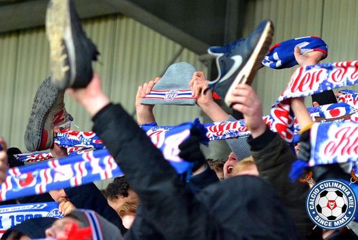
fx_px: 1622
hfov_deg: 12.6
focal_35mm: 163
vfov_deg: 8.4
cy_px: 114
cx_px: 183
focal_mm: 100
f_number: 3.2
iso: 800
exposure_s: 1/800
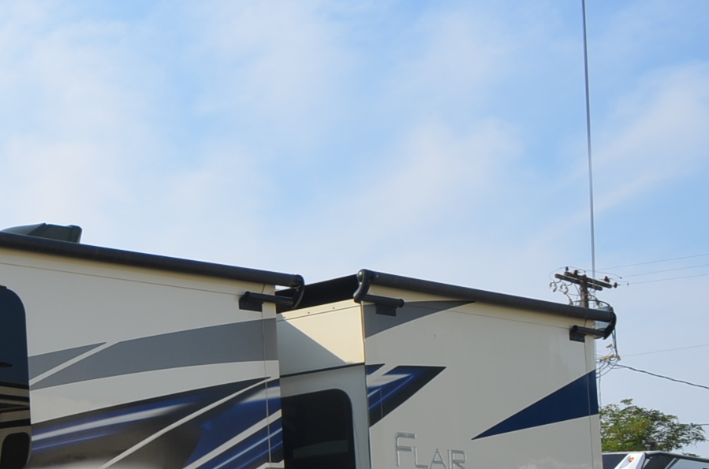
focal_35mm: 74
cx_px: -261
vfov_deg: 17.5
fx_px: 1454
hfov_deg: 23.5
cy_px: 551
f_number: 8
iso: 100
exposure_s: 1/250
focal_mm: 18
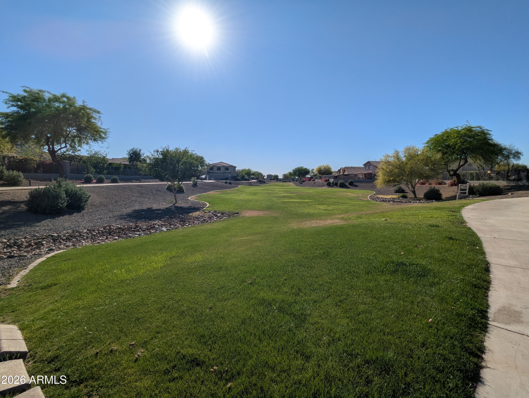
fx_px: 245
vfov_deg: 78.2
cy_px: 199
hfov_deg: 94.4
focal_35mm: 16
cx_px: 264
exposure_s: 1/4505
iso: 64
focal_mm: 2.35
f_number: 2.2
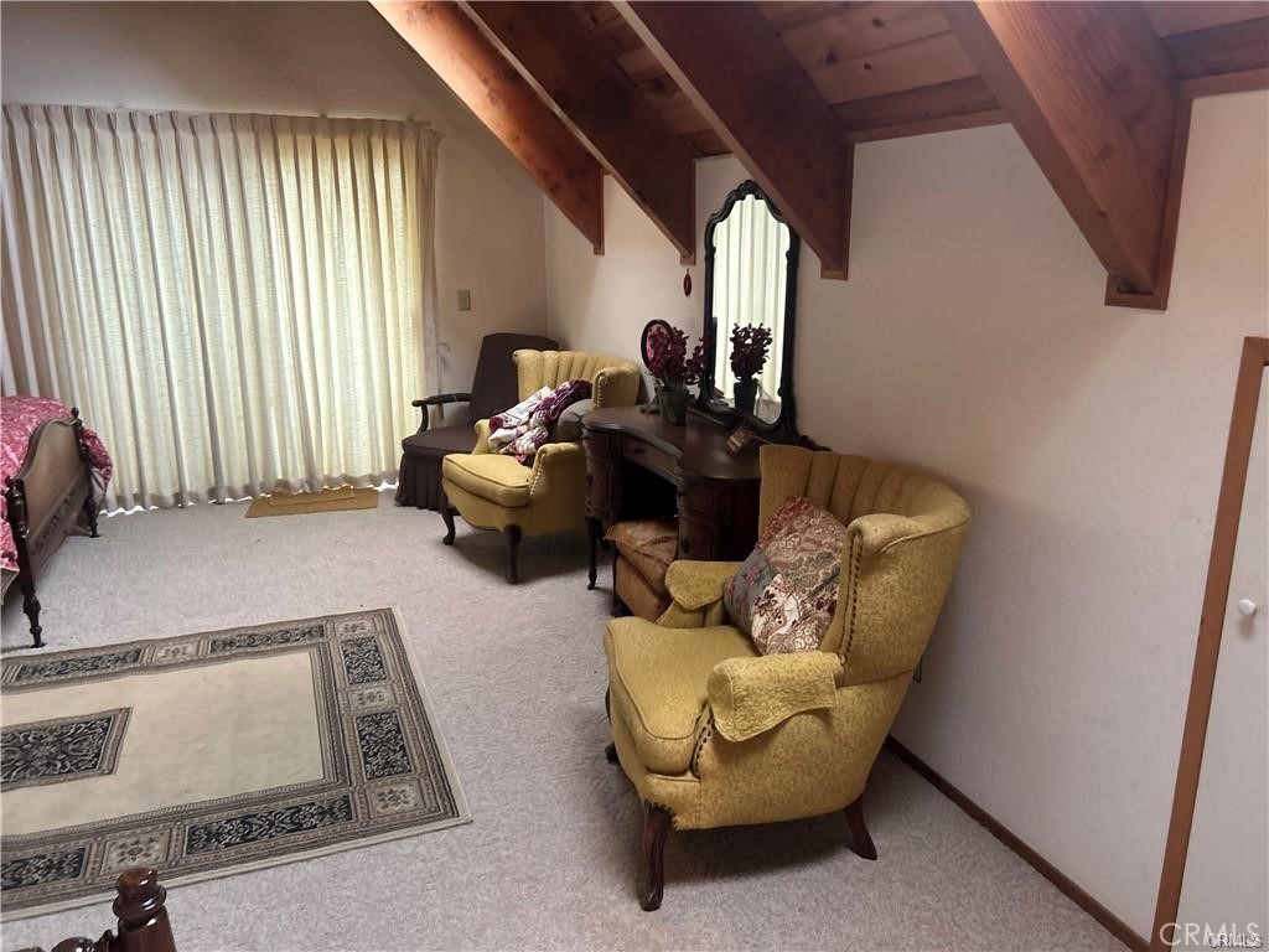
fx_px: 953
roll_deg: -0.3
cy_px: 476
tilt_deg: -13.5
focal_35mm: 26
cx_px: 634
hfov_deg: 67.3
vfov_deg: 53.1
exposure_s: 1/60
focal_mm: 5.7
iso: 320
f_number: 1.5
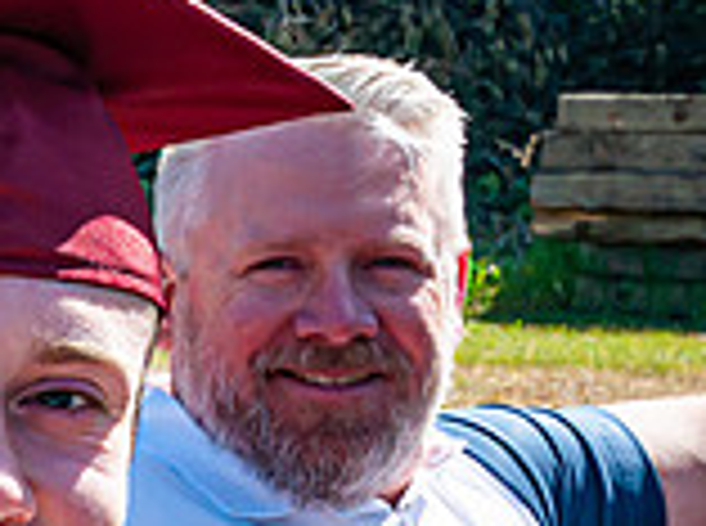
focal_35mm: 128
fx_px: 2605
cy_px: 447
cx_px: -463
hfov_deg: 14.1
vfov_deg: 11.5
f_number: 9
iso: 200
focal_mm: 24
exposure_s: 1/320
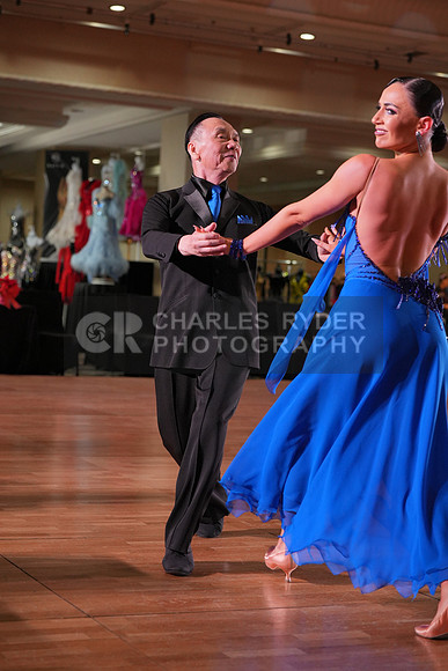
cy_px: 336
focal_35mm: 70
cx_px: 224
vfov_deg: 28.8
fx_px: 1306
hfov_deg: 19.5
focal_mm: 70
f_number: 4
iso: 1600
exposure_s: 1/500
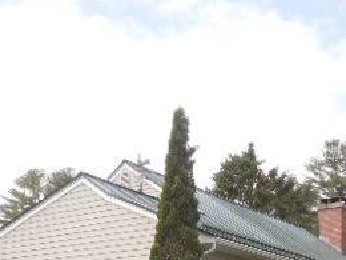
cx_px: 230
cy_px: 316
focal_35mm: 69
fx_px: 690
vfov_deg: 19.9
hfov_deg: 28.0
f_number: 3.5
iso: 100
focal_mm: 5
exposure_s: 1/500
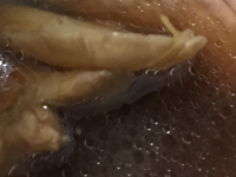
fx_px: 791
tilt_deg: -53.3
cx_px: 28
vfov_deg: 12.0
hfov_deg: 16.8
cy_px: -109
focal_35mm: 116
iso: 200
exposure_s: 1/30
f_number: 2.2
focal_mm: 4.15
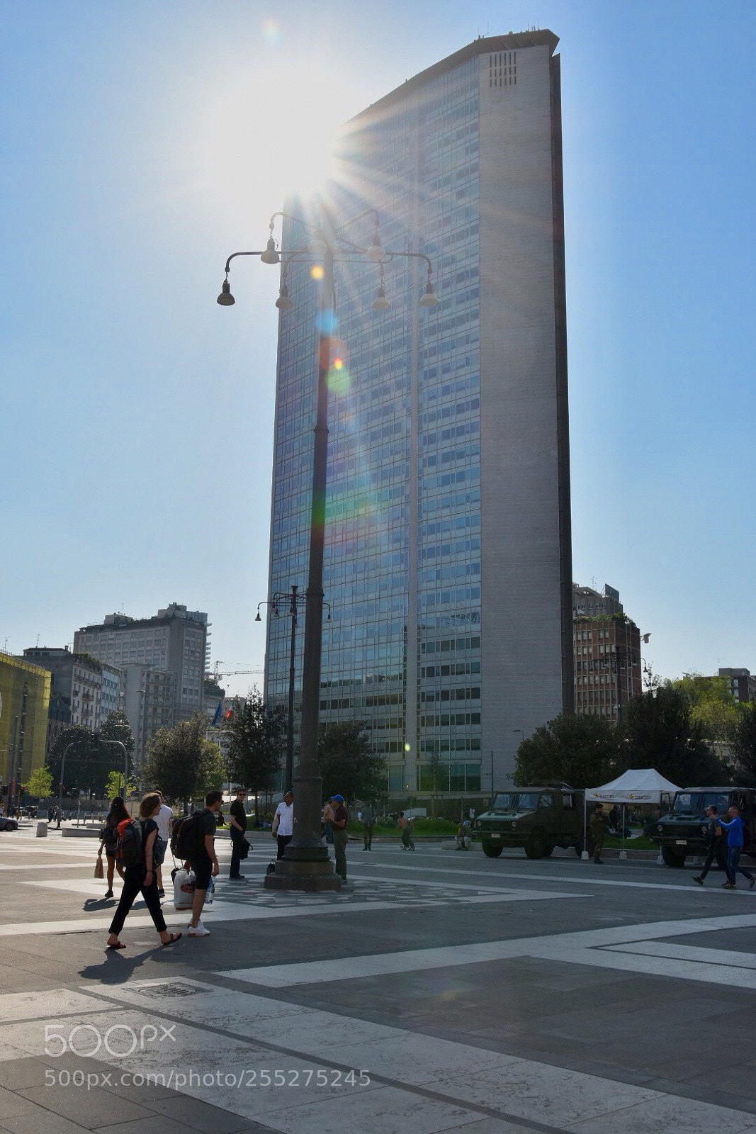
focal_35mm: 33
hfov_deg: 40.0
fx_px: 1039
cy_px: 567
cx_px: 378
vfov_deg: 57.2
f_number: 11
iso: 200
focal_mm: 22
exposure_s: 1/500
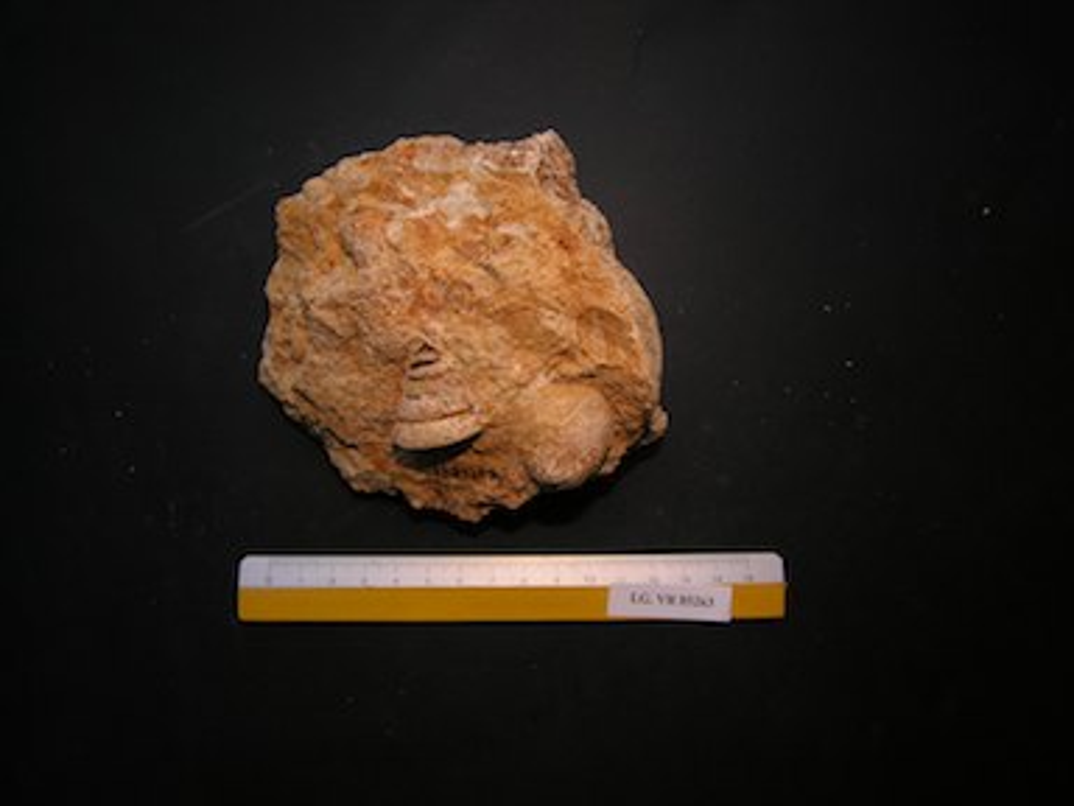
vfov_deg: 56.8
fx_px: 745
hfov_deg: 71.6
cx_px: 537
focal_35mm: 24
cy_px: 403
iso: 50
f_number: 2.6
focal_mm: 6.1
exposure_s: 1/60.1
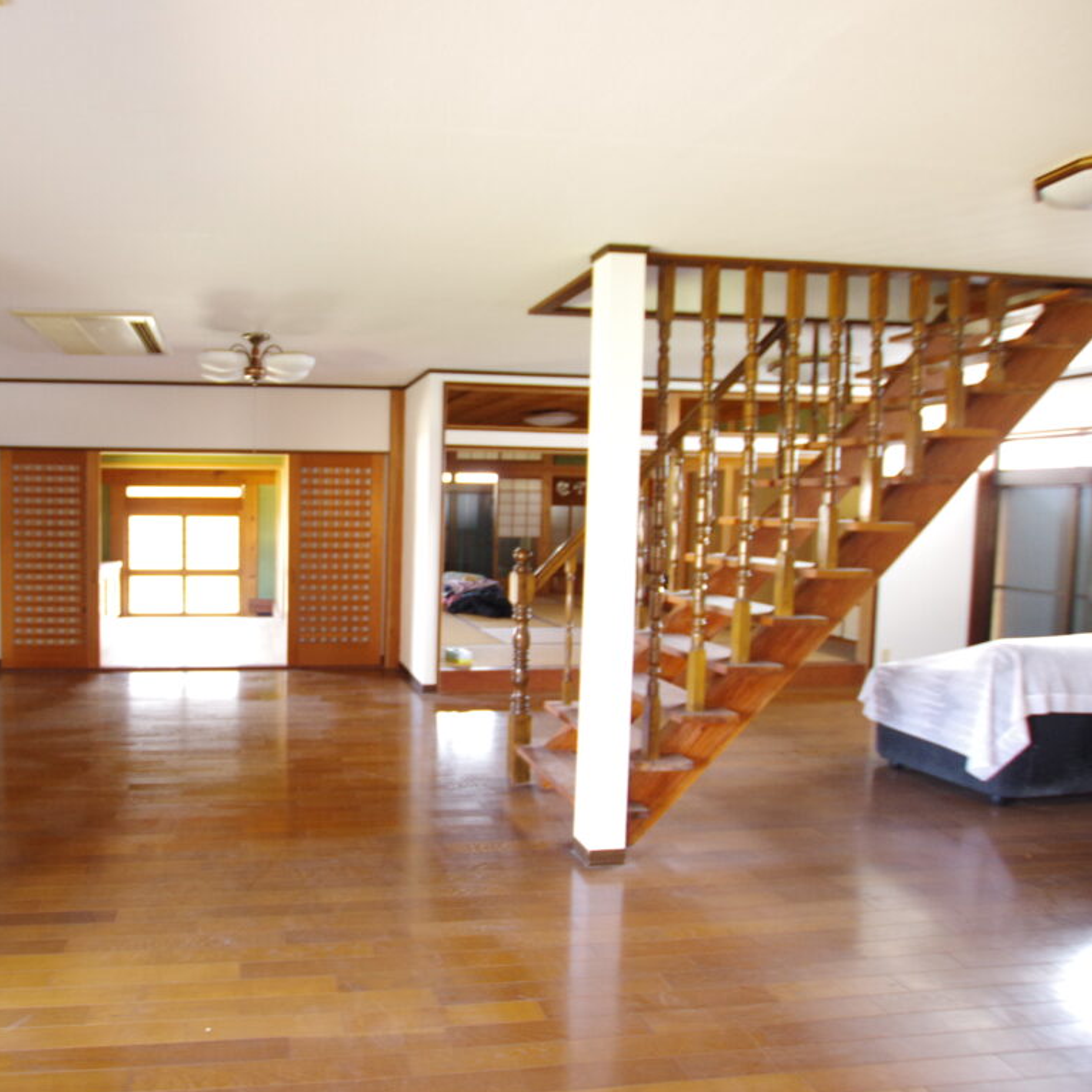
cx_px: 304
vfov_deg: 74.8
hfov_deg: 70.9
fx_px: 714
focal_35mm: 20
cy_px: 547
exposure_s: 1/20
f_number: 3.5
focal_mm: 10
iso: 1600
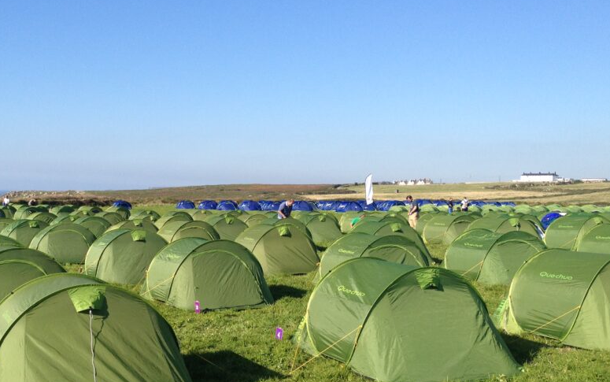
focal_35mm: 49
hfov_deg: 40.7
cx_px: 219
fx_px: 815
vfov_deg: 26.4
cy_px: 190
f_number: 2.4
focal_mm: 4.28
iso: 64
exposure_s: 1/1493
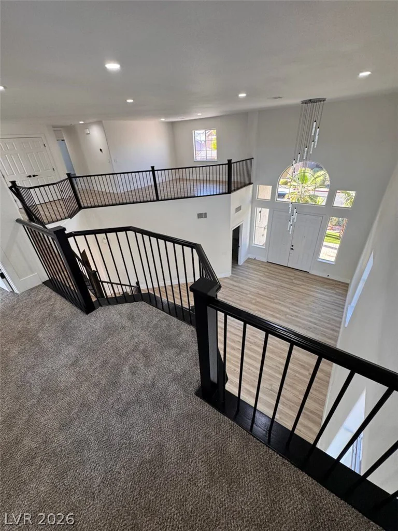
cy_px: 266
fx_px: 215
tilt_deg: -33.3
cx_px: 199
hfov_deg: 85.7
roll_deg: +4.9
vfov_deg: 102.1
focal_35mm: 14
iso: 125
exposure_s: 1/120
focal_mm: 2.22
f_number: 2.2
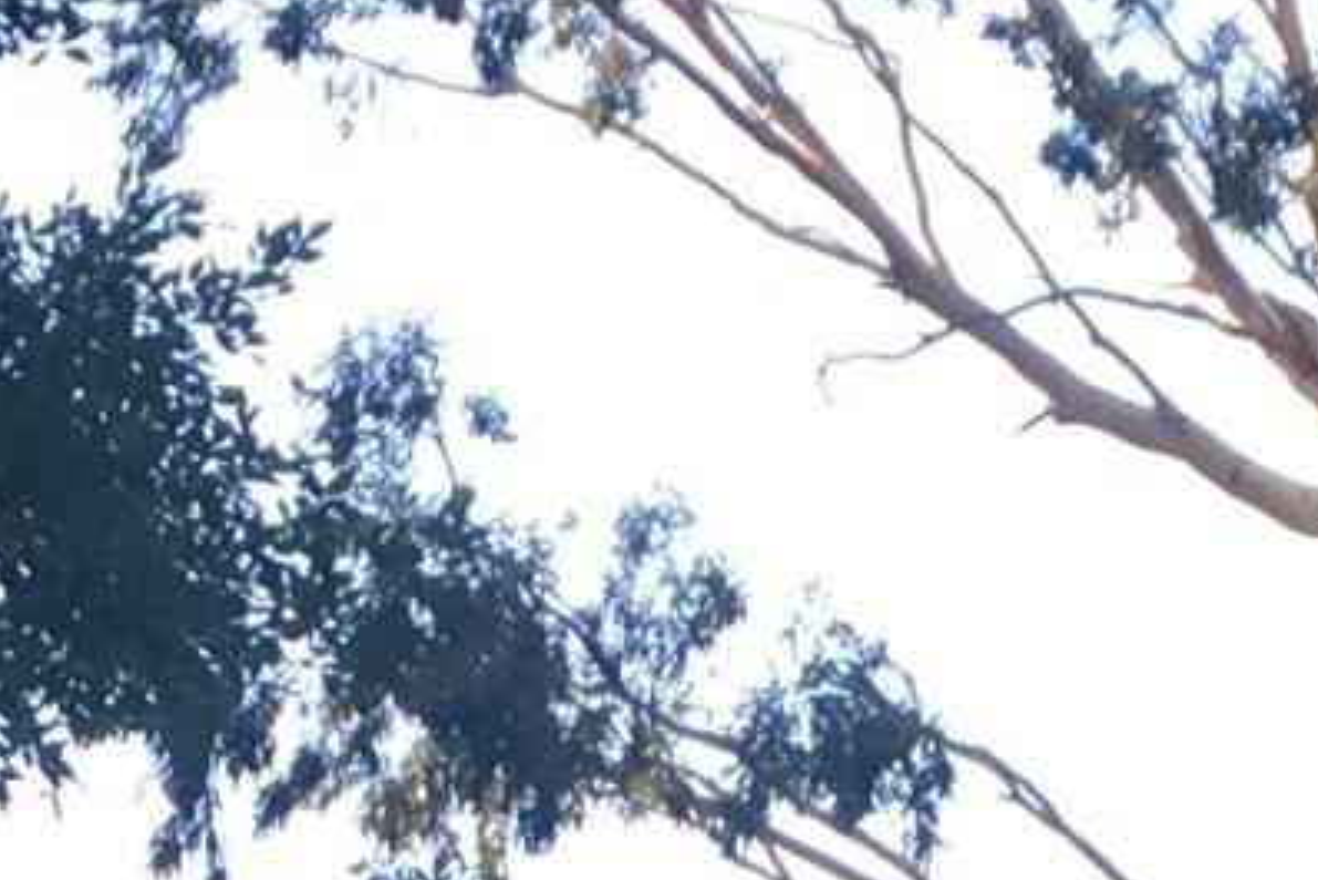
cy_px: 3271
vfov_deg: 5.4
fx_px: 8350
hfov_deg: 9.0
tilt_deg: -1.9
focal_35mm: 228
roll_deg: -1.0
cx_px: 1142
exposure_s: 1/256
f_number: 2.2
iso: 25
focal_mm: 4.15
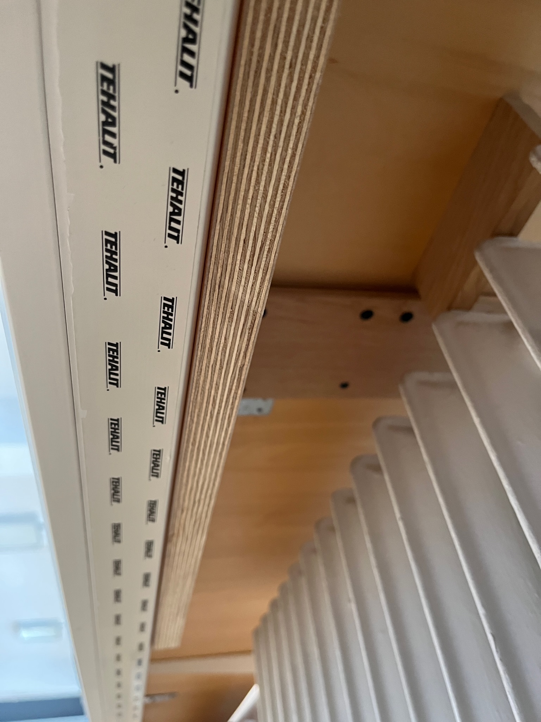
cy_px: 361
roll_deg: +9.9
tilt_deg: +40.1
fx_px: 542
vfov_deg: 67.3
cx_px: 270
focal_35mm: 26
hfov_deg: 53.0
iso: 500
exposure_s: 1/53
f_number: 1.6
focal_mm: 5.1
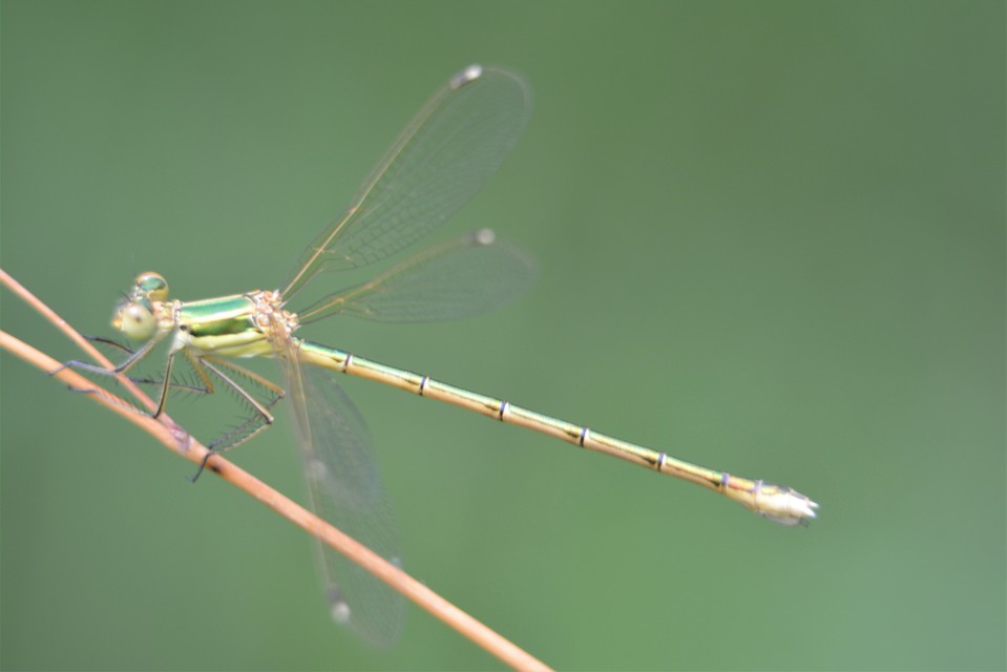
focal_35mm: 300
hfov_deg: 6.9
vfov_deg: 4.6
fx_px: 8394
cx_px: 504
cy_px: 336
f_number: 5.6
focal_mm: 200
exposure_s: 1/125
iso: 400
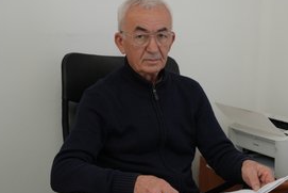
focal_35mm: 68
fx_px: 544
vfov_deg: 20.0
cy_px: 95
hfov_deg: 29.4
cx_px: 199
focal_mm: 46
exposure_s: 1/400
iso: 1000
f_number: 4
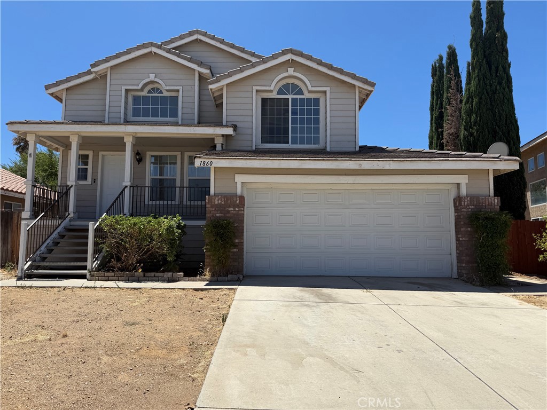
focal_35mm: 24
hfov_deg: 71.6
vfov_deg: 56.8
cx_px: 274
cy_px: 205
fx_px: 379
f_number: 1.78
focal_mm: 6.76
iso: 80
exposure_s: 1/6173
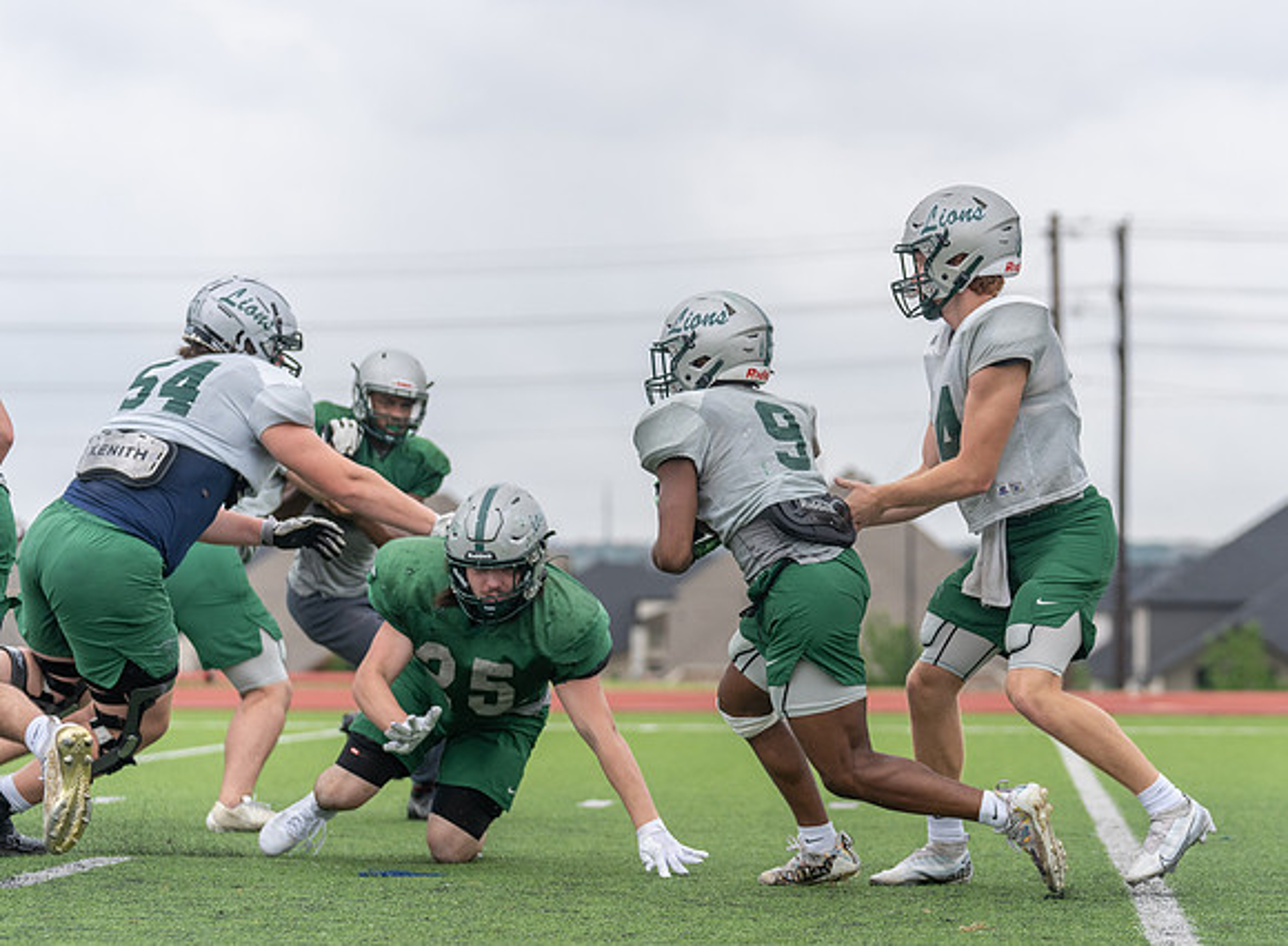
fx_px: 5516
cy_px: 514
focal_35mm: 149
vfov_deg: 9.8
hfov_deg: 13.3
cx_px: 772
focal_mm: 123
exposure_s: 1/1250
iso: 200
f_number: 3.5
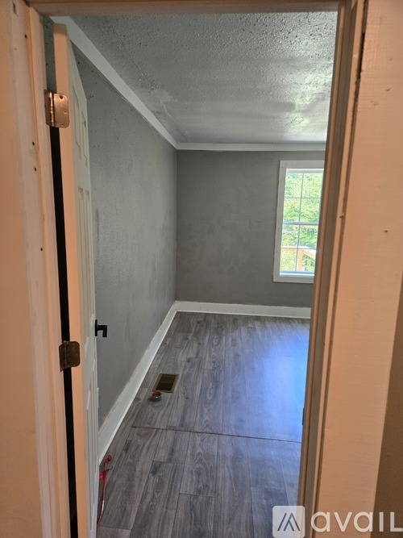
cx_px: 202
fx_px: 357
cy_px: 269
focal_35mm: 23
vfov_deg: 73.9
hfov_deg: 58.9
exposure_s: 1/120
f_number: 1.8
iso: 125
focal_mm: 5.4
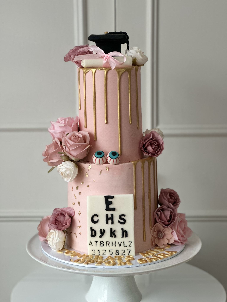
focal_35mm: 77
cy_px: 151
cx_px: 114
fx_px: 673
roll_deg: +0.3
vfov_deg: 25.3
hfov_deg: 19.1
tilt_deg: -9.0
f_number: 2.8
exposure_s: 1/105
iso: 250
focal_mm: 9
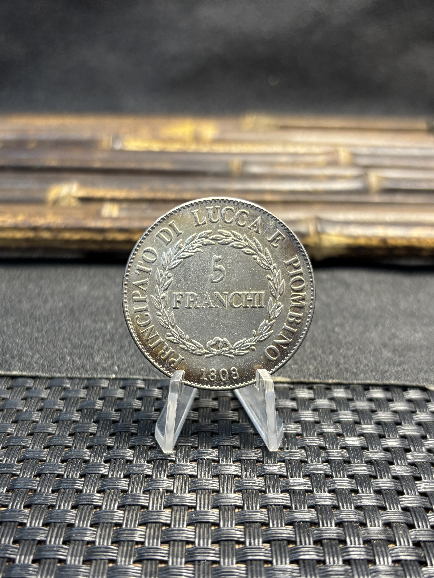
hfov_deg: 53.1
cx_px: 217
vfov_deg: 67.3
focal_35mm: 26
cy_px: 289
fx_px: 435
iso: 160
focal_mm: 5.96
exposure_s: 1/50
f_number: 1.6
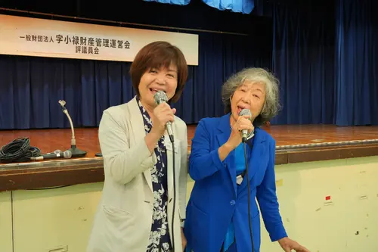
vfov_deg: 38.3
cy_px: 126
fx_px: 362
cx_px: 189
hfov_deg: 55.1
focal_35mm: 34
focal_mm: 23
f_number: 5.6
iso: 800
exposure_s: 1/40
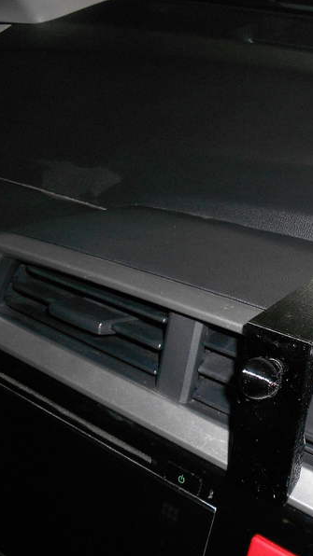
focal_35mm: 38
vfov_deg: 52.8
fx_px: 561
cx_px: 310
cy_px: 279
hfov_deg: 29.2
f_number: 8
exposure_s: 1/30
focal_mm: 4.6
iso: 320
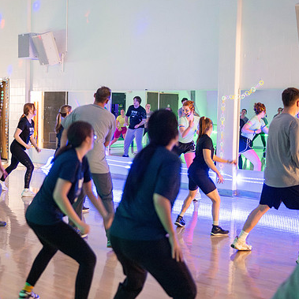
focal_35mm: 65
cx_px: 114
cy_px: 147
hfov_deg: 26.4
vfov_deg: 26.5
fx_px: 635
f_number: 1.8
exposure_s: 1/80
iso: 8000
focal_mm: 50
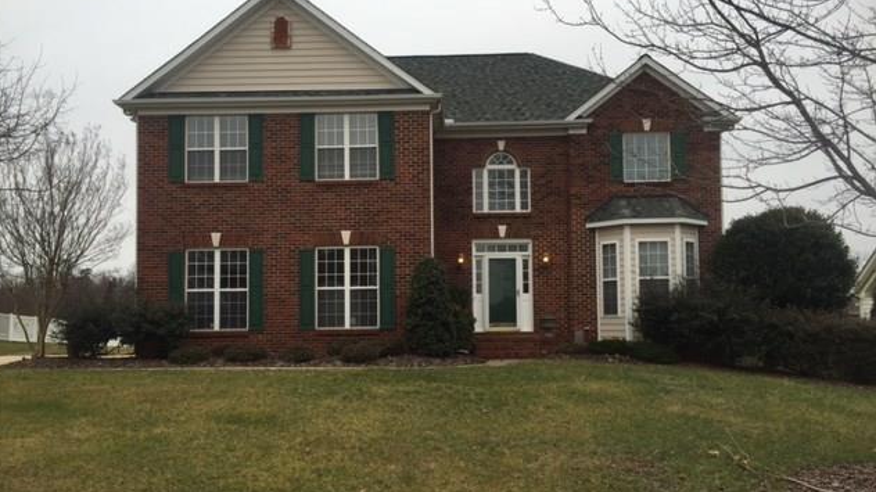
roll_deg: +0.5
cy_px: 276
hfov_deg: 61.0
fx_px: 743
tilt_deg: +3.0
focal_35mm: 32
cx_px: 434
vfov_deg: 36.6
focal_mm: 4.15
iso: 32
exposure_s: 1/534
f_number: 2.2
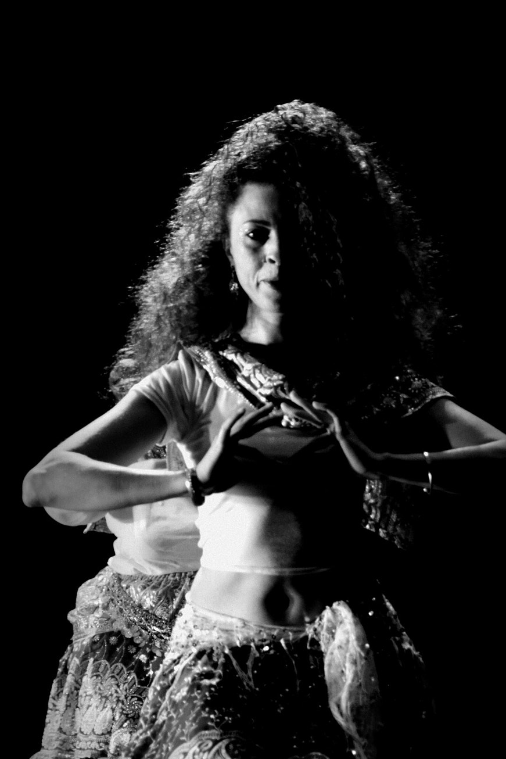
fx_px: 3680
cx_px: 283
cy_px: 409
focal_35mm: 175
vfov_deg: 11.8
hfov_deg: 7.9
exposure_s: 1/30
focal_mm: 95
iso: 800
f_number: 5.3
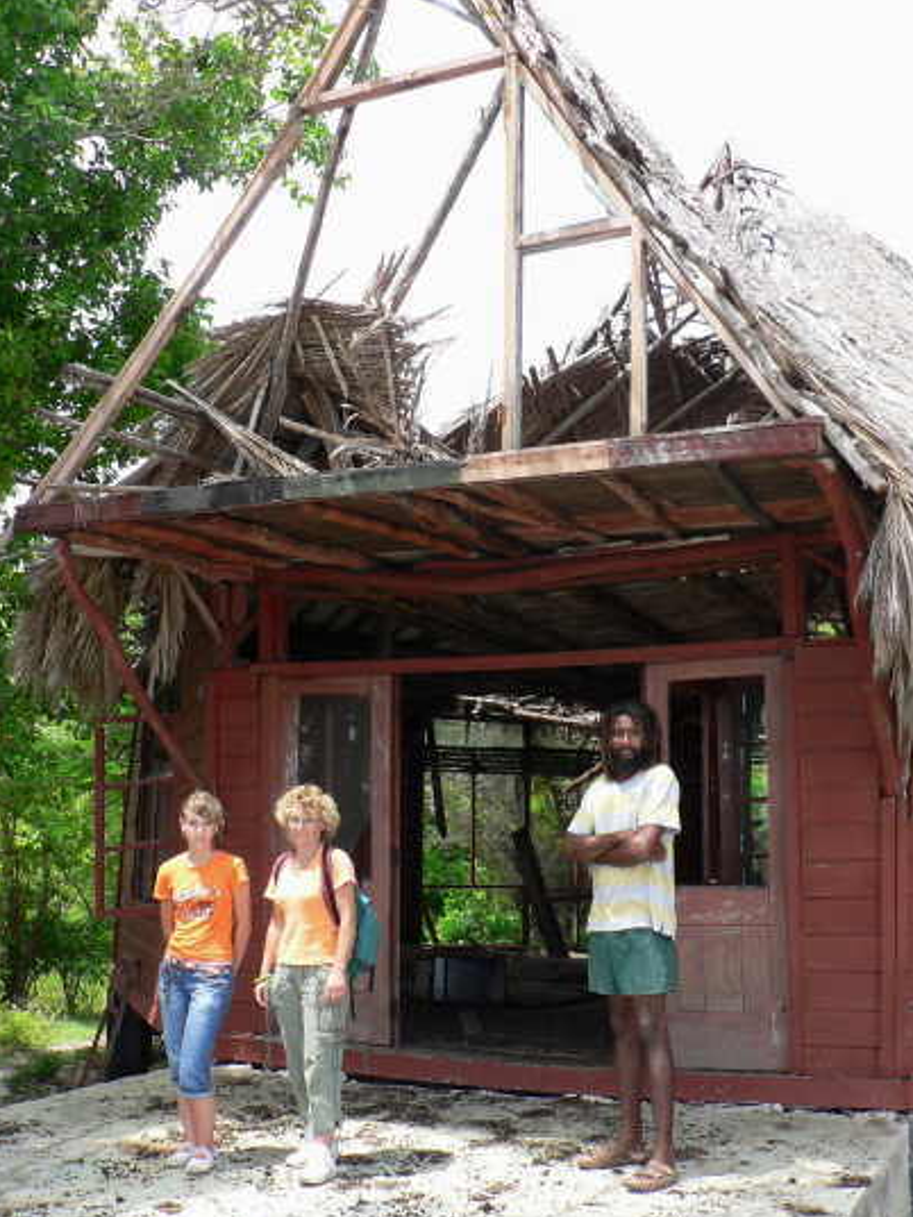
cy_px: 639
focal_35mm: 37
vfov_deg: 50.1
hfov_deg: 38.7
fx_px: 1301
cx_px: 460
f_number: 4
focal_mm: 6
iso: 64
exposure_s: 1/125
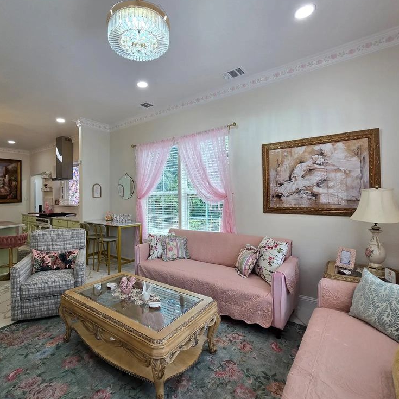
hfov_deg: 86.9
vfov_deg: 87.4
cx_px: 171
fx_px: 209
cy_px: 192
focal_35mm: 16
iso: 64
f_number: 2.2
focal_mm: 2.2
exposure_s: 1/120
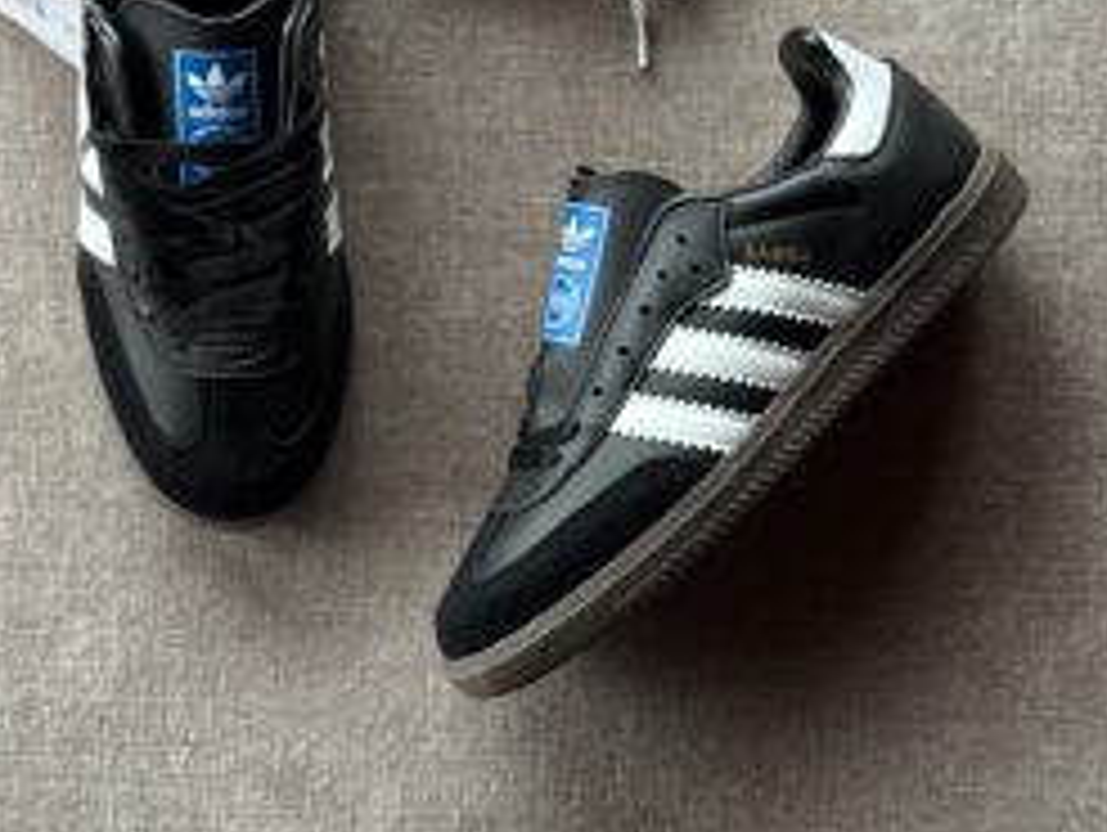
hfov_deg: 25.0
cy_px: 297
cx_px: 544
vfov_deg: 18.9
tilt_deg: -82.1
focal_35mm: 78
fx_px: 2497
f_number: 1.78
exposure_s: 1/64
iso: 100
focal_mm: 6.76
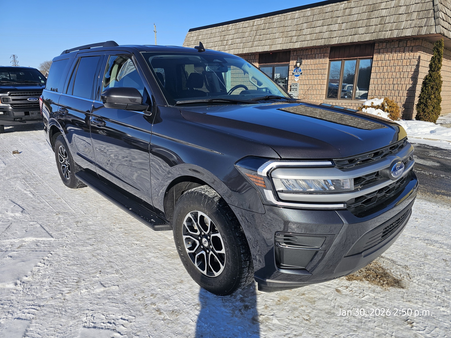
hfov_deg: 73.9
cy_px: 169
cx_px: 226
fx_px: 300
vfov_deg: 58.9
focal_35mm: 23
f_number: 1.7
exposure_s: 1/1488
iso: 16
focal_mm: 6.3
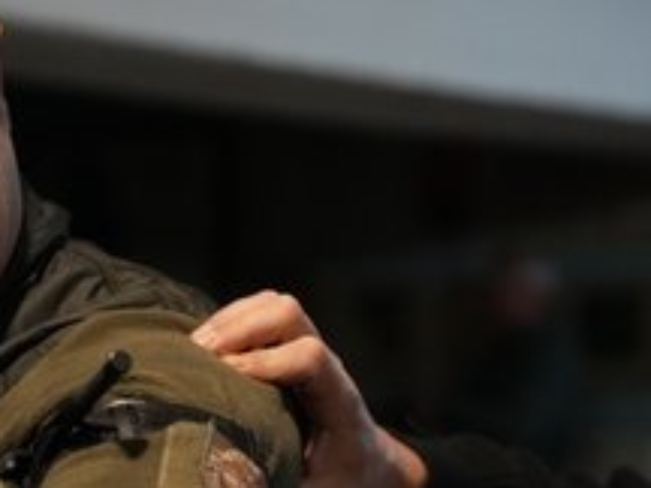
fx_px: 2313
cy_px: 390
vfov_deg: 12.0
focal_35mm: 123
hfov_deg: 16.0
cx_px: 193
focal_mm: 69
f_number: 3.2
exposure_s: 1/500
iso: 10000
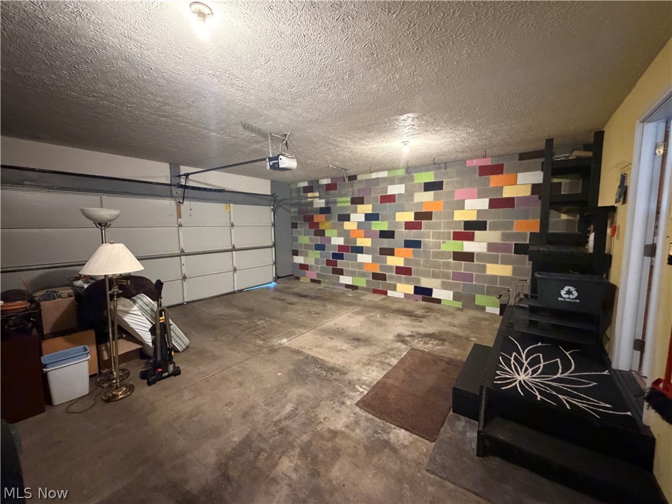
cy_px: 252
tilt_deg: -6.3
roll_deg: -0.4
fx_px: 272
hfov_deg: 102.1
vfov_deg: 85.7
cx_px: 336
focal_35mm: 14
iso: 1250
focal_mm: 2.22
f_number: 2.2
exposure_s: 1/40
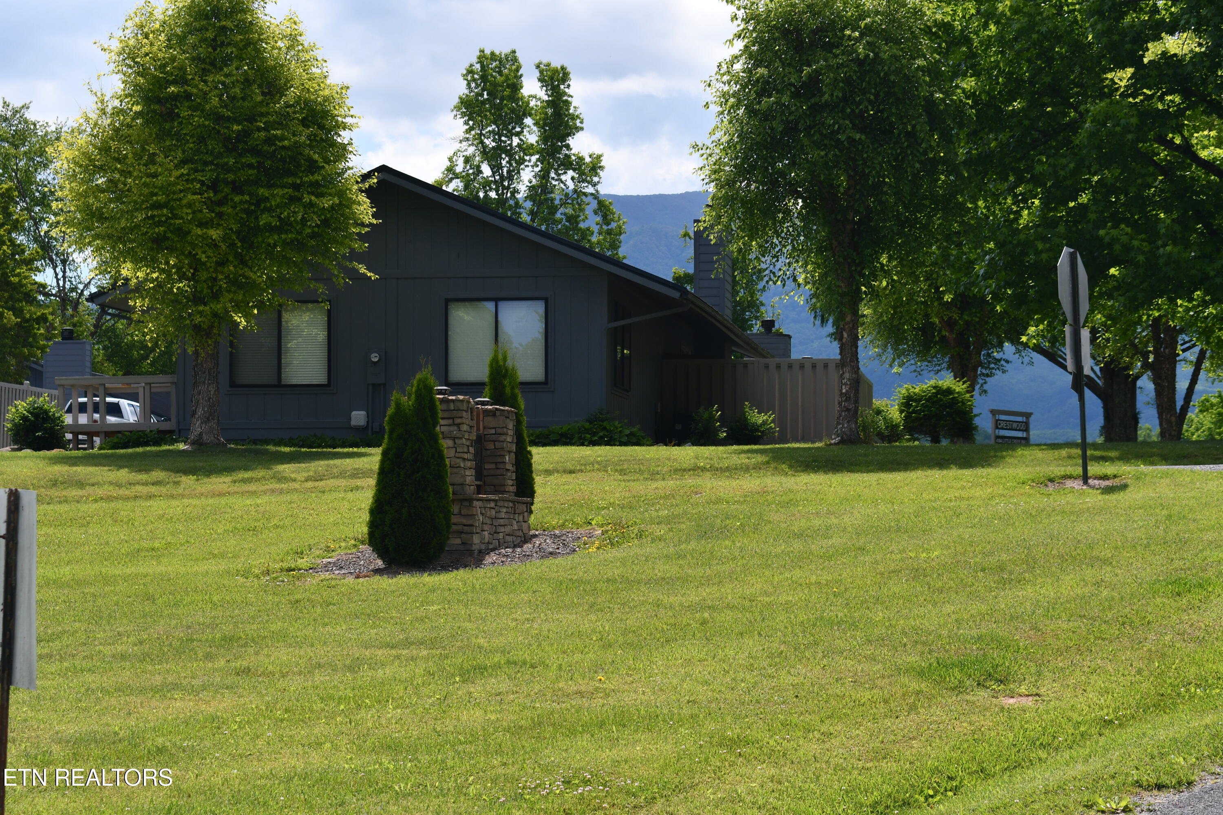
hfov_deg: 23.4
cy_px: 408
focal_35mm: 87
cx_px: 612
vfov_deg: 15.7
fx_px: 2955
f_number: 5.6
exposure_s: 1/500
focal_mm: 58
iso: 320
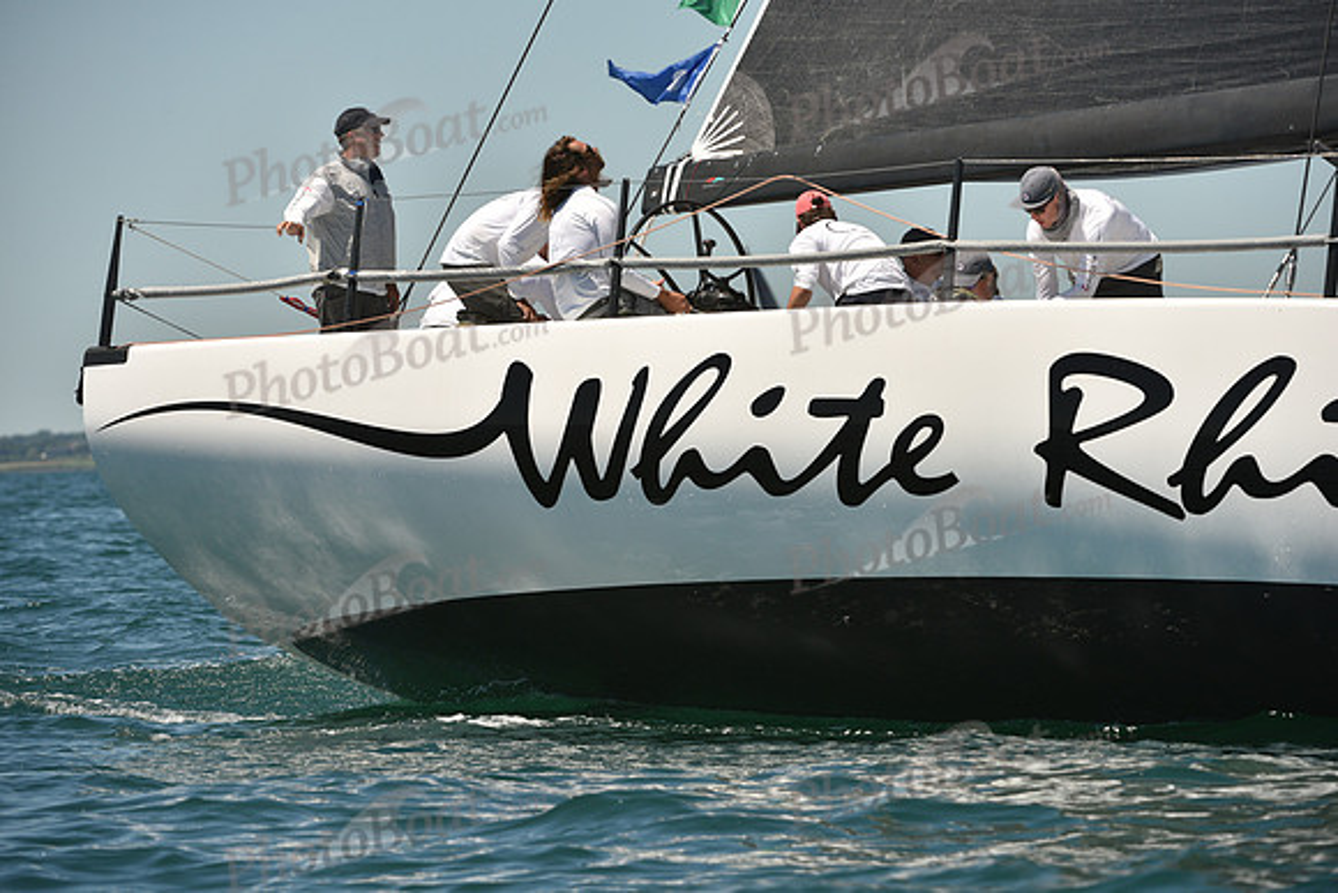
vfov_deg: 5.5
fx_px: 9293
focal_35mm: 250
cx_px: 669
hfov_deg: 8.2
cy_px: 446
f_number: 7.1
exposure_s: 1/1250
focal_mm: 250
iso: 250
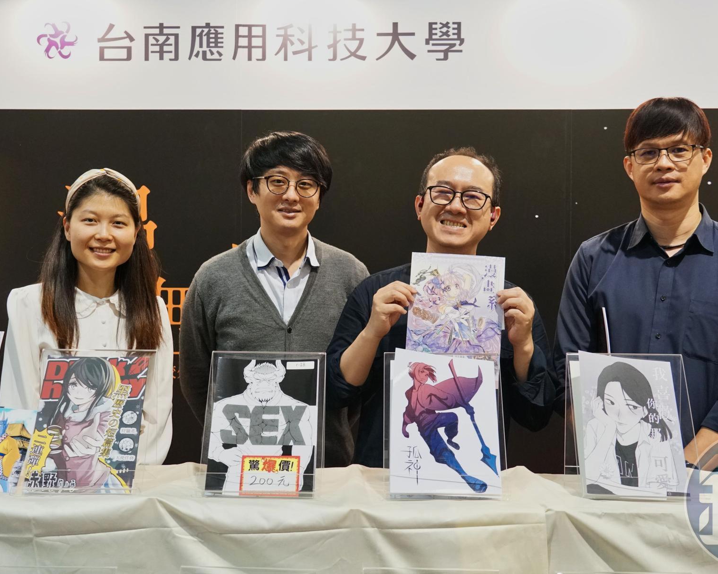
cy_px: 279
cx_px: 375
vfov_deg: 36.5
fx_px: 871
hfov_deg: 44.8
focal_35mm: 41
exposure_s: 1/60
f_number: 4
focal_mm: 22
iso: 1600
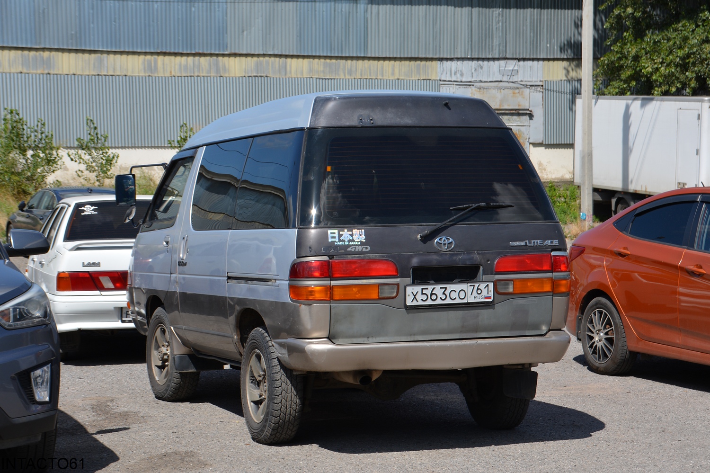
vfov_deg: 17.5
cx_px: 355
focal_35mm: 78
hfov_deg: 26.0
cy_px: 236
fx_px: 1538
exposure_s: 1/320
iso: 100
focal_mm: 52
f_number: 9
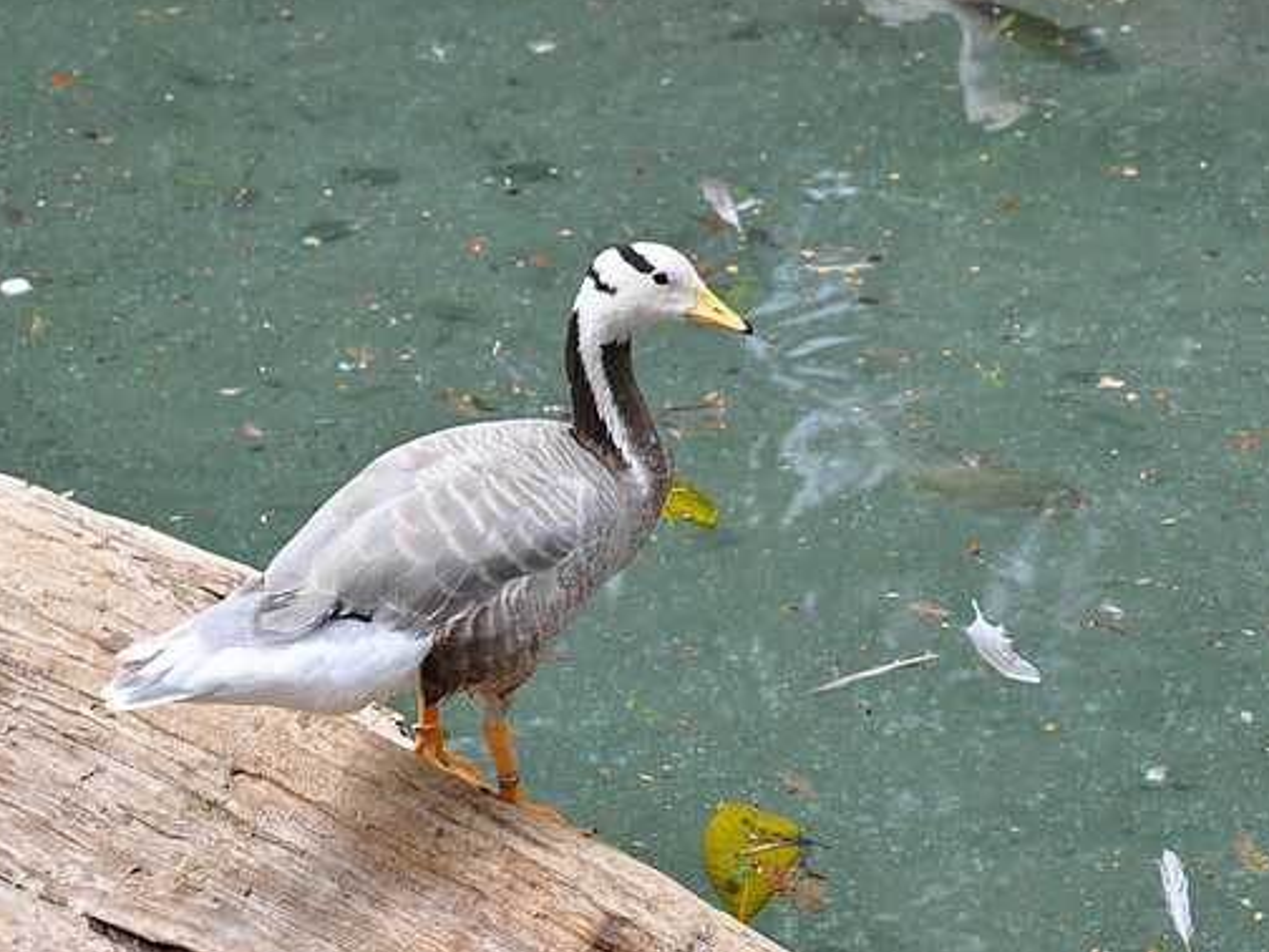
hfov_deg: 17.0
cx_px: 582
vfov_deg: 12.8
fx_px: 4252
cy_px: 470
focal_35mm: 116
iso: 360
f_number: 5.6
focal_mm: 70
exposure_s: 1/500
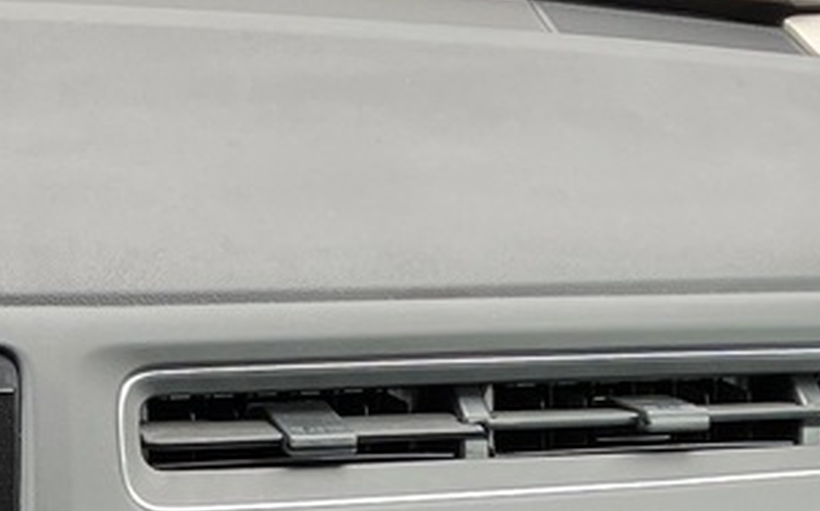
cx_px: -222
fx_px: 3149
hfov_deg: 14.3
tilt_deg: -23.4
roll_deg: -1.1
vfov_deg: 9.0
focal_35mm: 141
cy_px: 825
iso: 50
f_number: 1.8
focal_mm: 3.99
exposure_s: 1/121
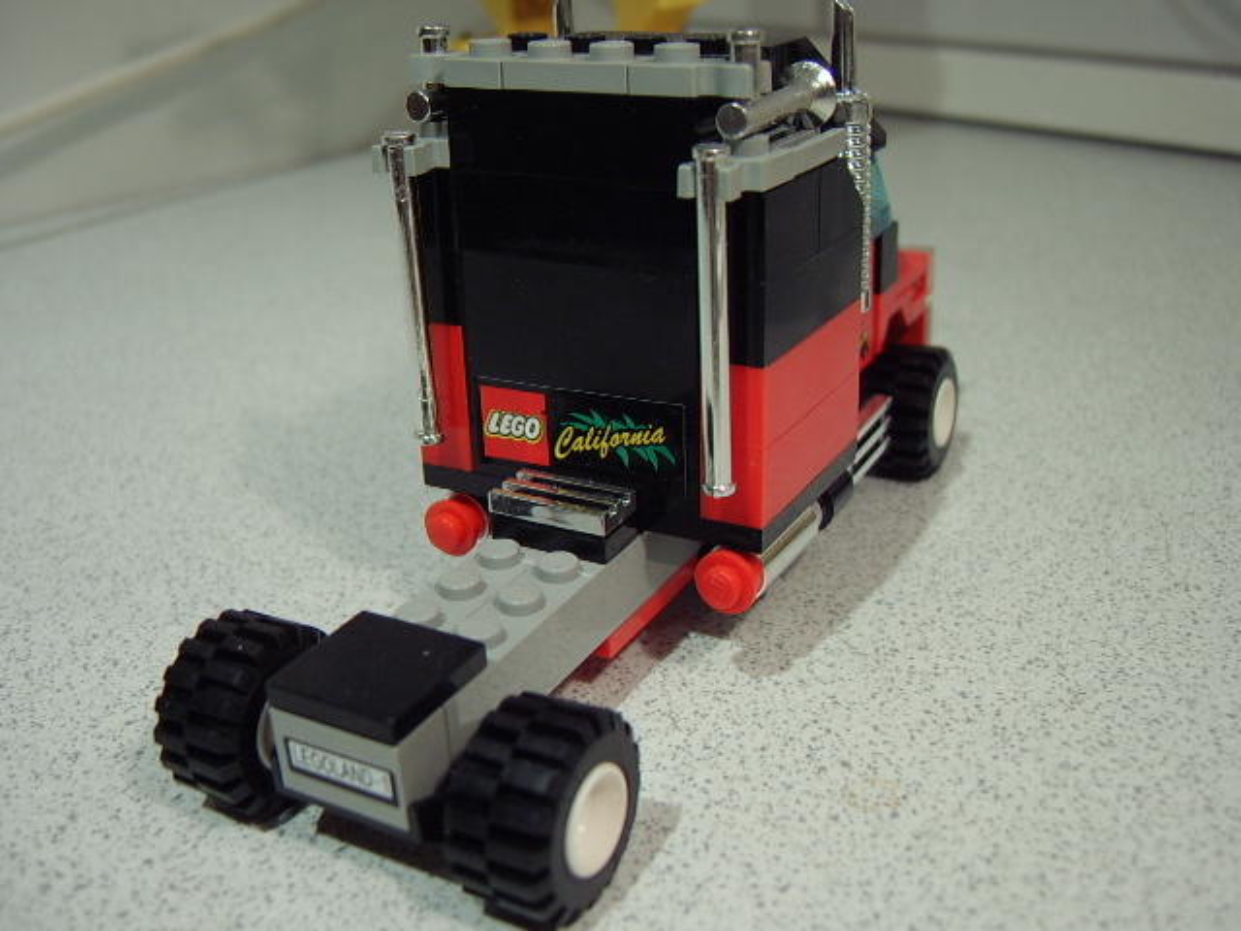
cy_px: 466
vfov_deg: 45.4
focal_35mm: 31
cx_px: 620
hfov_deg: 58.4
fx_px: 1111
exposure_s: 1/27
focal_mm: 8.13
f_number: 2.7
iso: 100
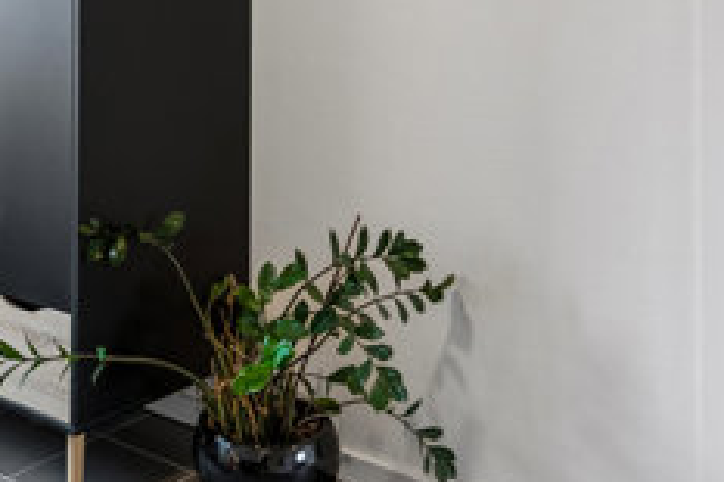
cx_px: 165
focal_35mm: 48
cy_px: 5
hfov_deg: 39.8
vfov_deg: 26.6
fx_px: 965
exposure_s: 1/1.25
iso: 250
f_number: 10
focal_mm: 14
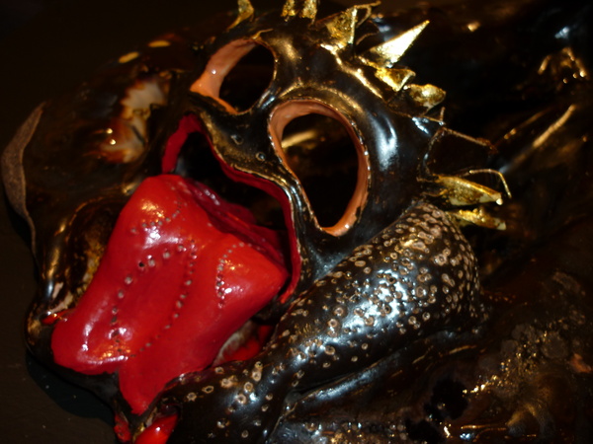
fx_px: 565
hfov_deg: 55.4
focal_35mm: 33
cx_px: 296
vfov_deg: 42.9
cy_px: 222
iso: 100
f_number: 2.8
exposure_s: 1/30
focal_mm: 5.5
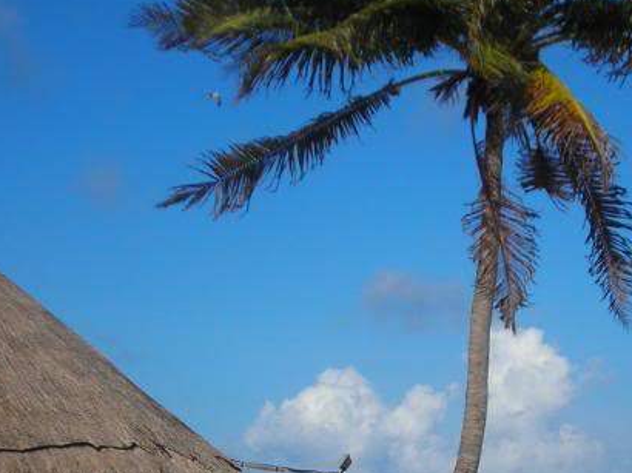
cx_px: 362
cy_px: 408
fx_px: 1733
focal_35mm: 95
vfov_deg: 15.4
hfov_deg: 20.6
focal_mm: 6.3
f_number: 6.4
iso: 50
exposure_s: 1/371
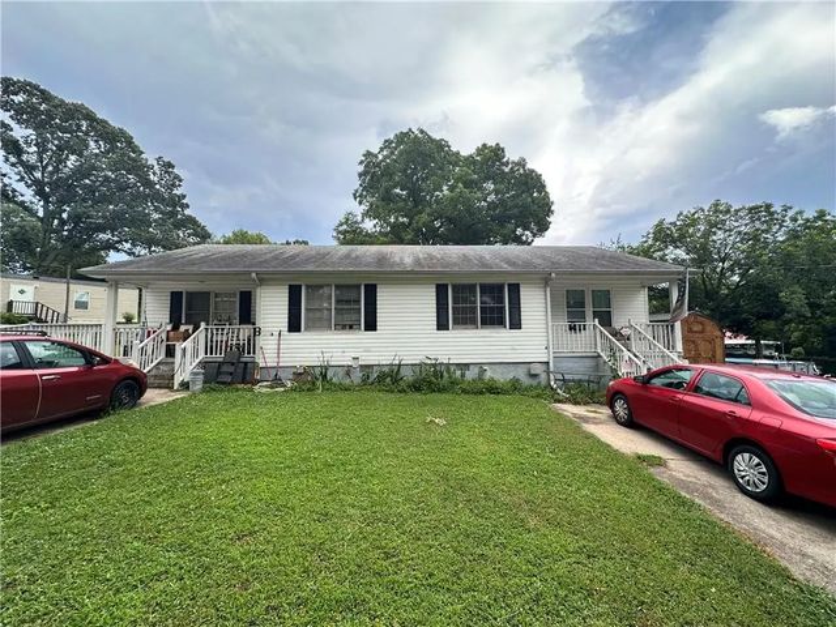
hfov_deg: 102.1
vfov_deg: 85.7
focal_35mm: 14
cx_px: 418
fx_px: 338
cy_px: 314
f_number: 2.2
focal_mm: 2.22
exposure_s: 1/678
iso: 40
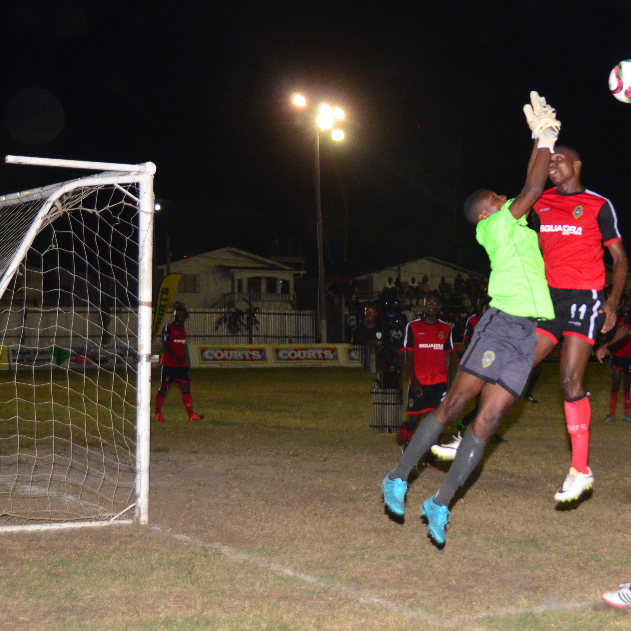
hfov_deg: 22.0
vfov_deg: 22.2
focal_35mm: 78
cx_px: 495
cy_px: 338
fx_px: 1605
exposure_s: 1/125
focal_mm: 31
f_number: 4
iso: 2000
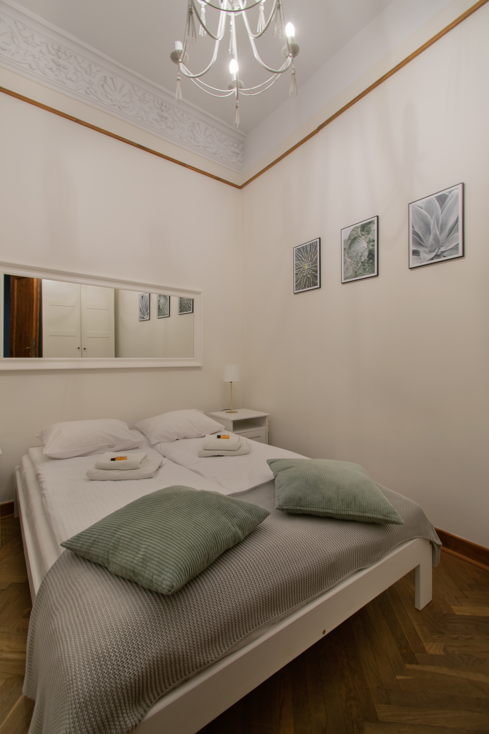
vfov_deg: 100.4
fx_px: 306
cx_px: 244
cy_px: 367
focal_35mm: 15
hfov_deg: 77.3
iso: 100
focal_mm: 10
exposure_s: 1/1.67
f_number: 8
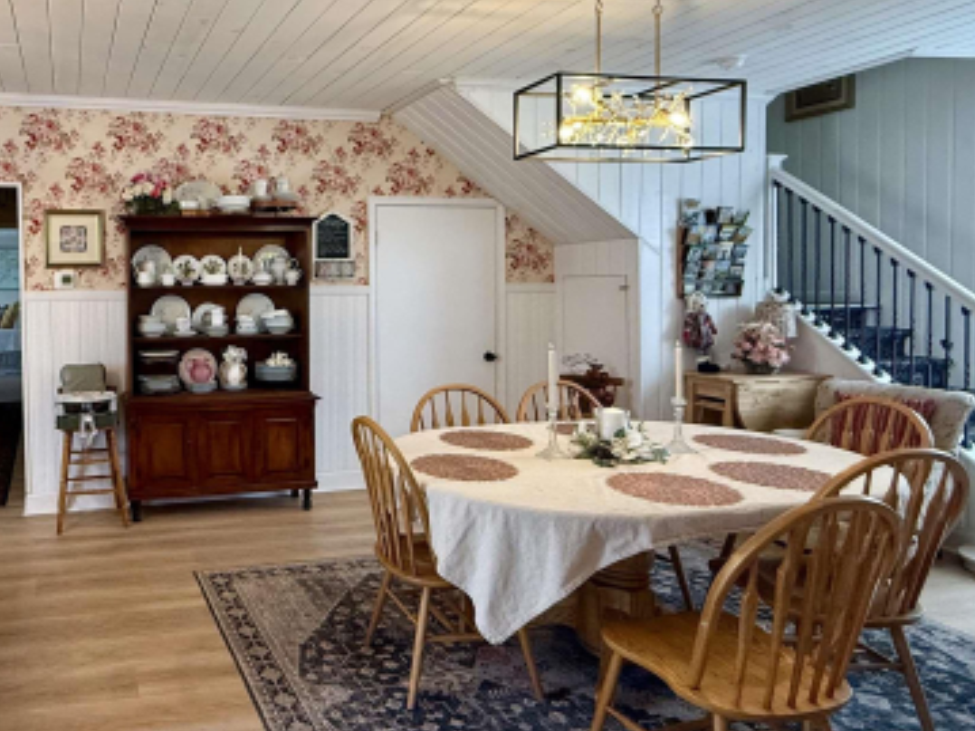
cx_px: 219
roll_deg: +0.9
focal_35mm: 26
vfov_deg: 52.8
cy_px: 307
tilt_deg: -1.8
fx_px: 732
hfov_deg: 62.6
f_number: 2.2
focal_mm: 2.22
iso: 250
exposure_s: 1/120
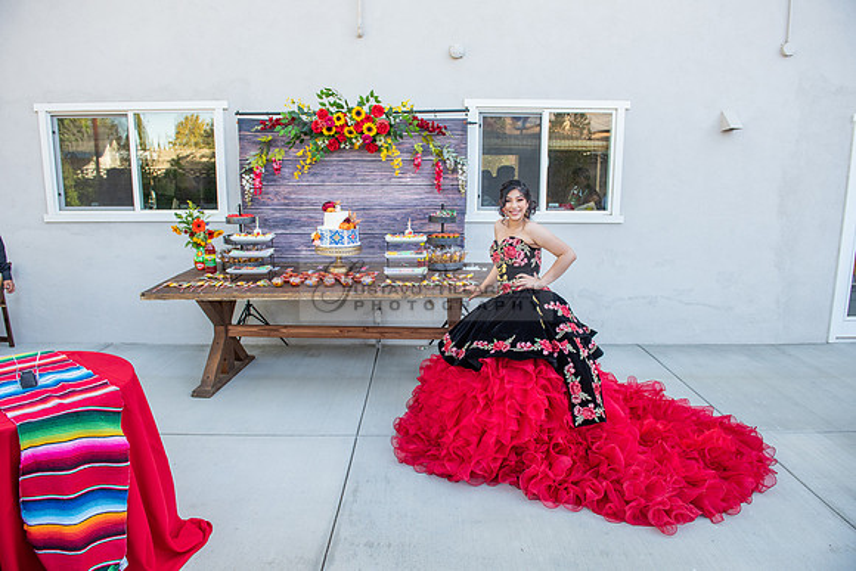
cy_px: 286
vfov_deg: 53.2
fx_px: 571
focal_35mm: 24
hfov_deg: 73.7
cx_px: 428
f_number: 5
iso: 400
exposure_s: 1/200
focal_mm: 24
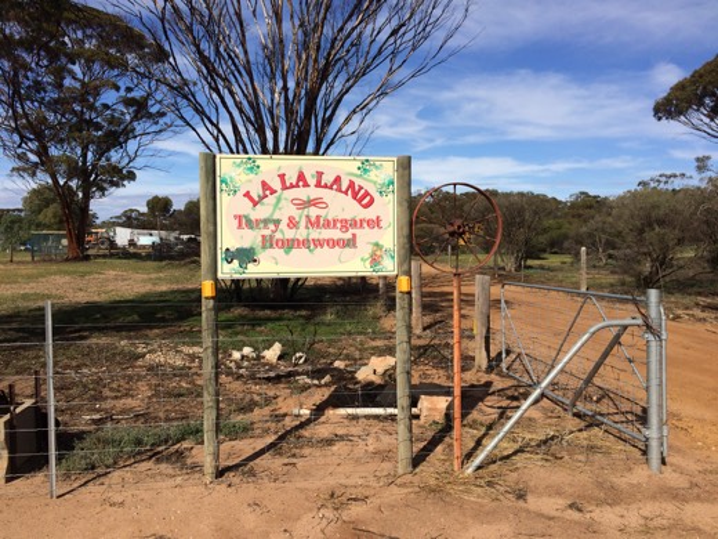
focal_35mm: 29
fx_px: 602
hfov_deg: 61.7
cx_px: 359
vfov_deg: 48.2
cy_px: 270
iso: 32
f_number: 2.2
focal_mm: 4.15
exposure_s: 1/3425
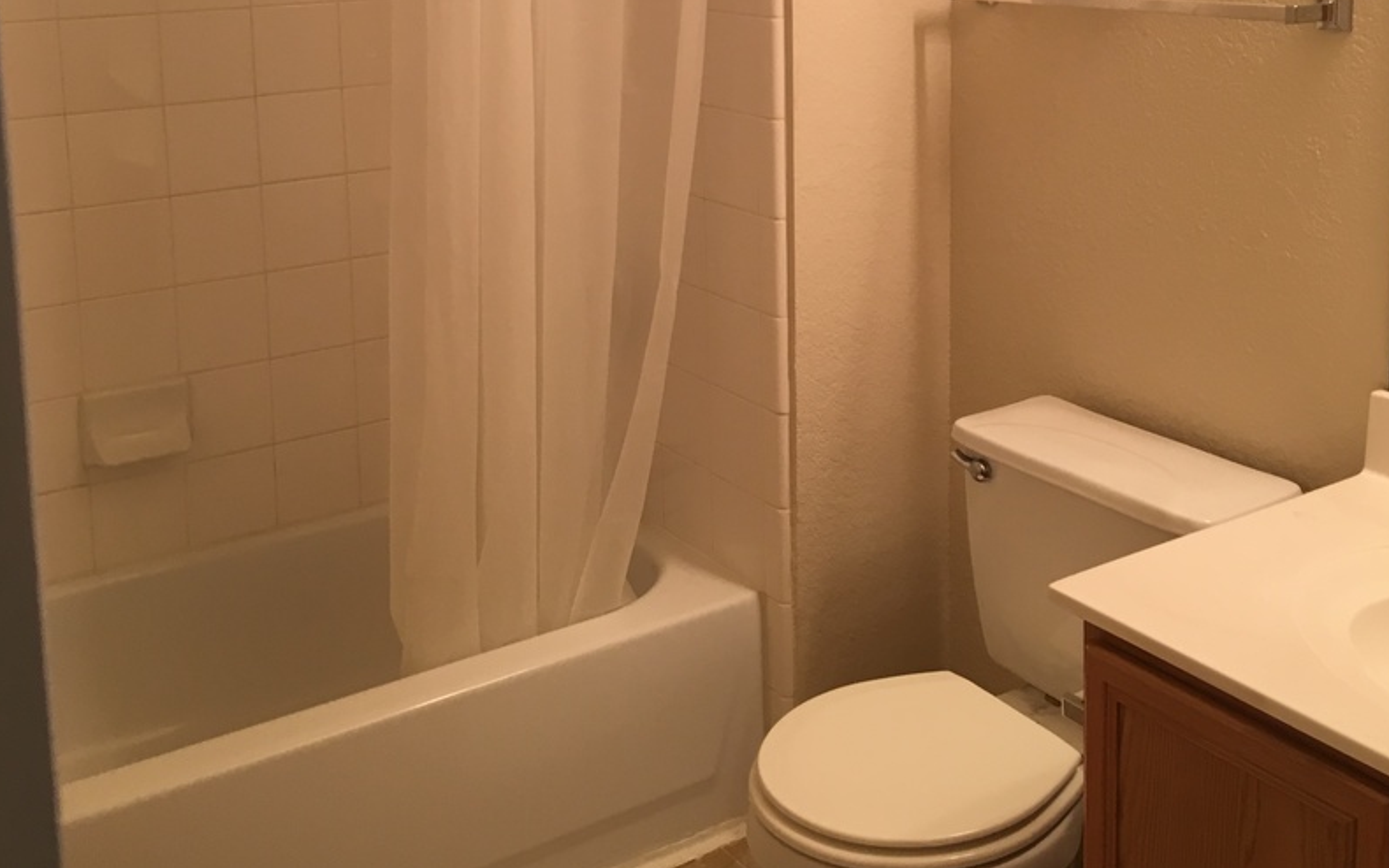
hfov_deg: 47.2
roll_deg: +1.2
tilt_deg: -7.5
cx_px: 703
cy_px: 97
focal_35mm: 42
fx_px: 1590
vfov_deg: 29.4
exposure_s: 1/33
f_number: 2.2
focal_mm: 4.15
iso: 80
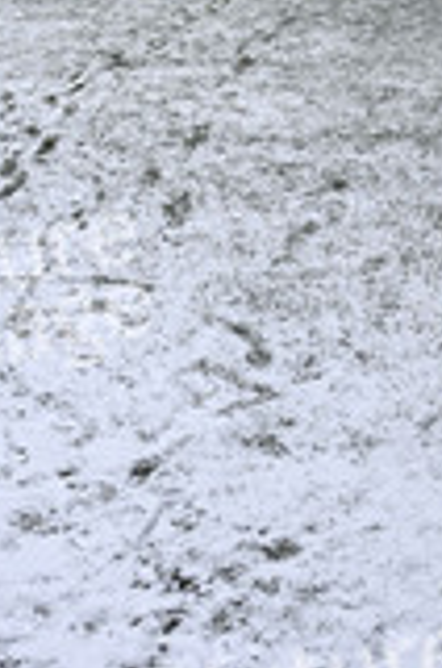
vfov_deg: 28.1
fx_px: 1295
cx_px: 392
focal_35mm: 70
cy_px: 104
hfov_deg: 19.1
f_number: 11
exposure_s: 1/100
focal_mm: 28
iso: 1600
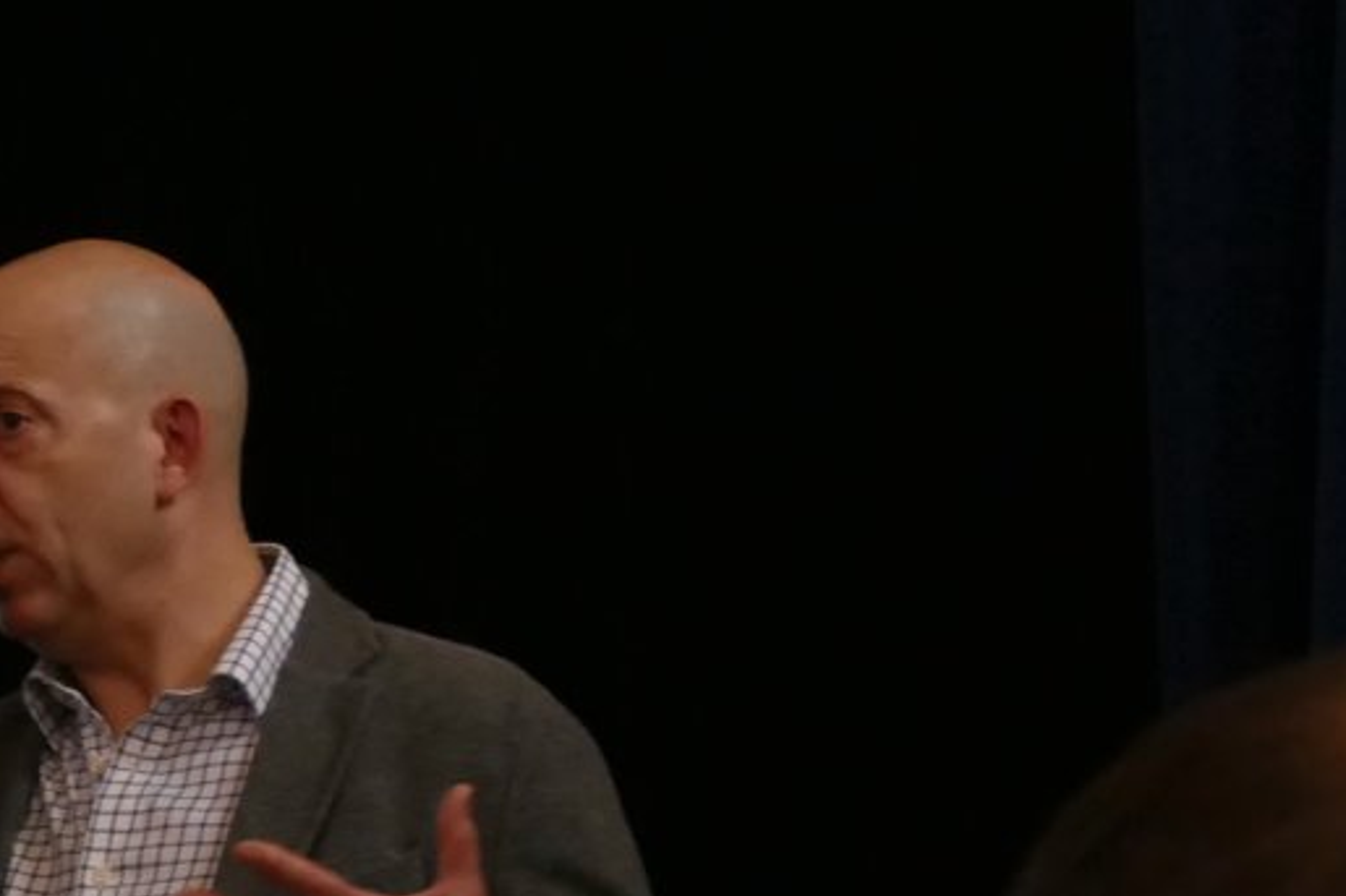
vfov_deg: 7.3
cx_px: -964
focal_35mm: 187
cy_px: 691
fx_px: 6989
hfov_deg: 10.4
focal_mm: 17.27
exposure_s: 1/80
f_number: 3.3
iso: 1600
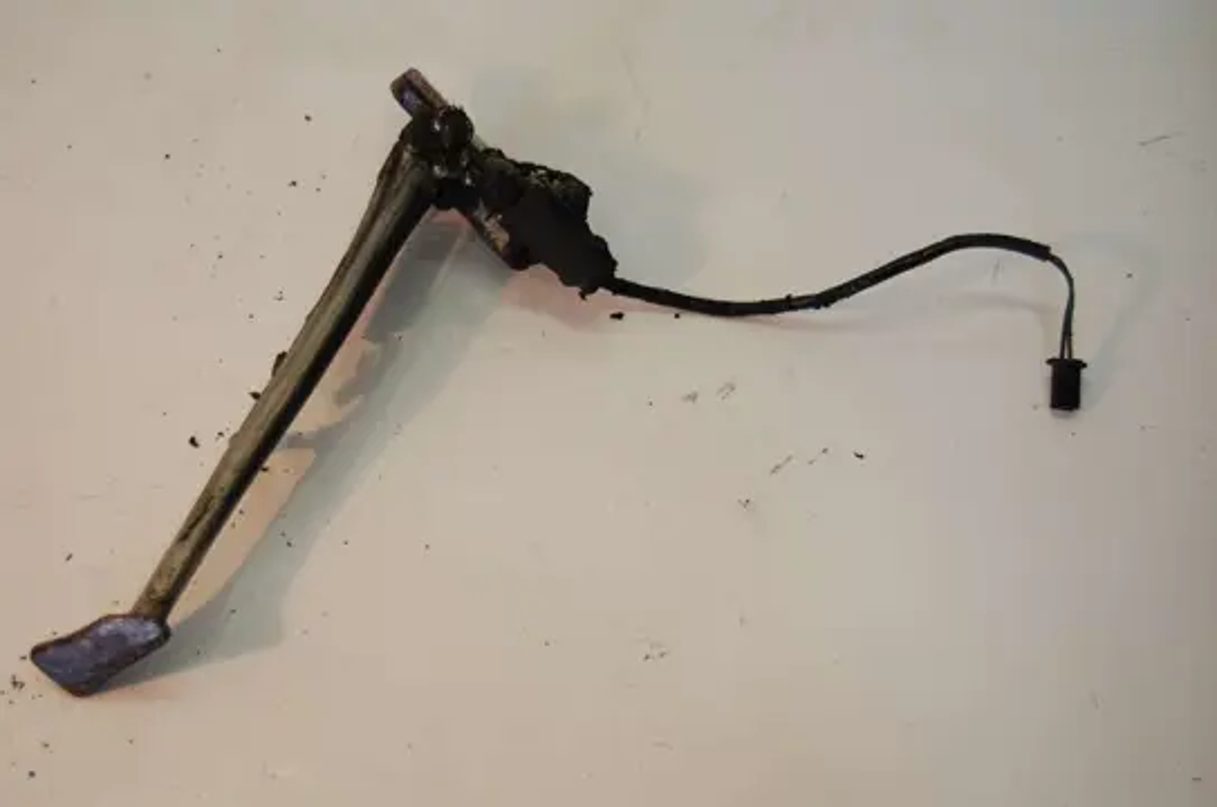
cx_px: 608
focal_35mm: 57
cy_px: 404
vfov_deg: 23.7
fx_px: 1923
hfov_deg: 35.1
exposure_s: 1/125
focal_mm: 38
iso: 400
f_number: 5.6
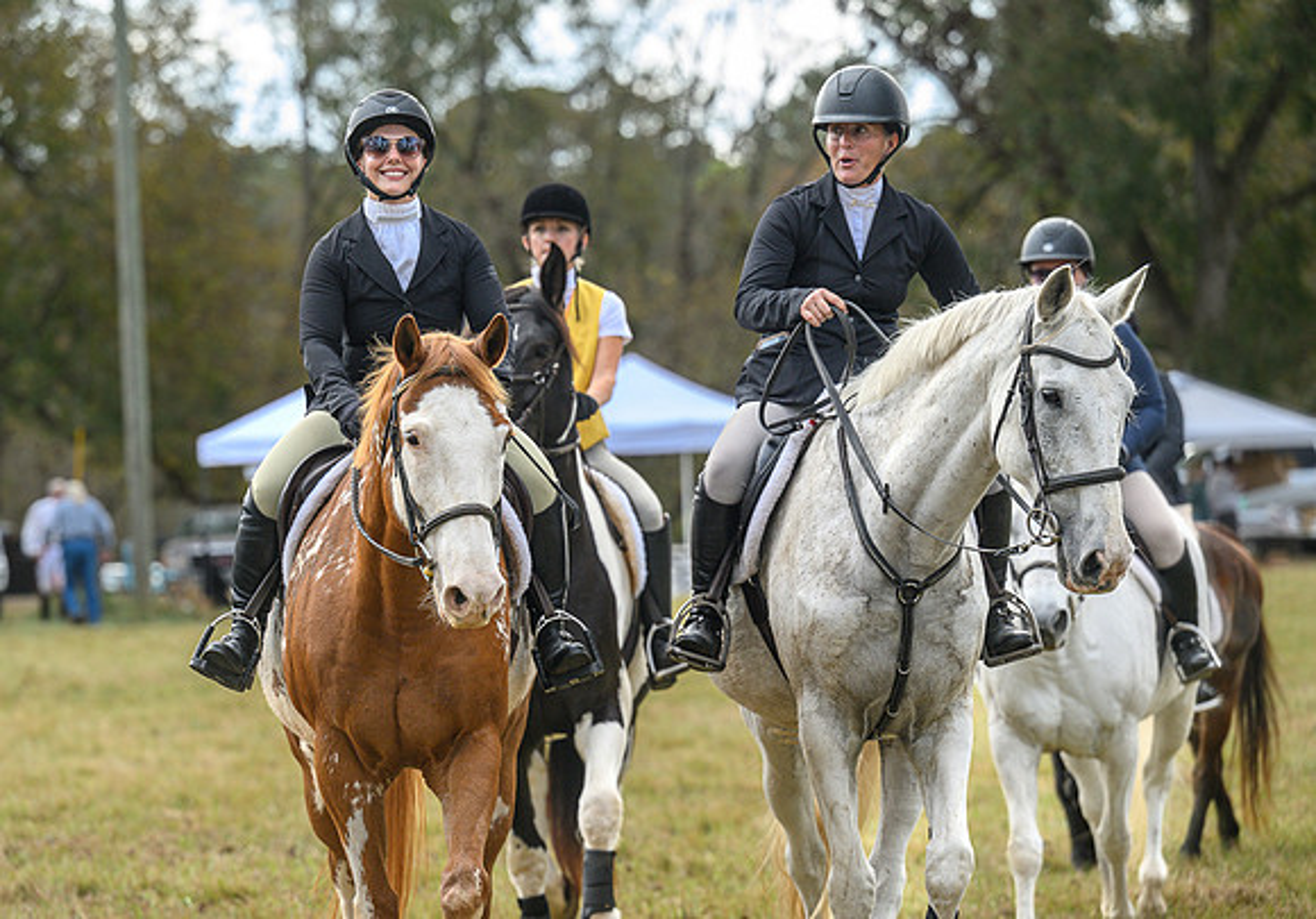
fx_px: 5614
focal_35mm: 151
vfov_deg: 9.4
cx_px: 532
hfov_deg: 13.4
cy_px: 532
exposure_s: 1/1000
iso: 640
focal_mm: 125
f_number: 3.5
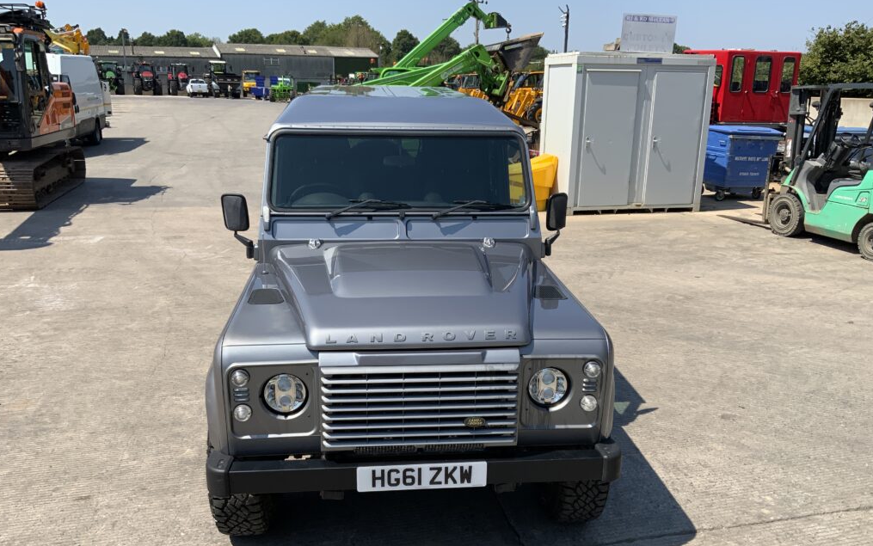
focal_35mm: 31
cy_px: 299
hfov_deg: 61.2
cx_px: 434
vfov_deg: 40.6
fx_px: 738
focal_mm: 3
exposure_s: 1/1786
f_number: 1.8
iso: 16
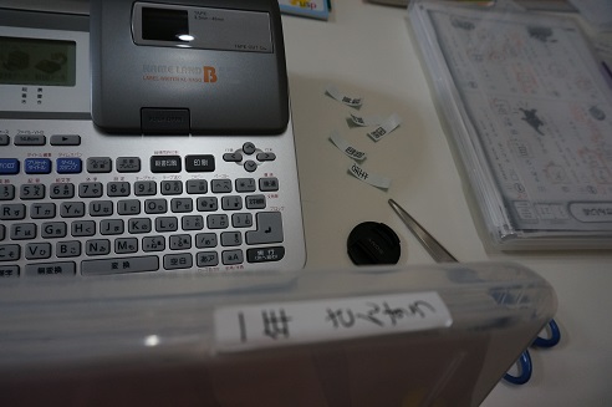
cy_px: 204
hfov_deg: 73.8
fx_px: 408
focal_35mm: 24
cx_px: 306
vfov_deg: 53.0
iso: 800
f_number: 5.6
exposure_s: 1/60
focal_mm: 16
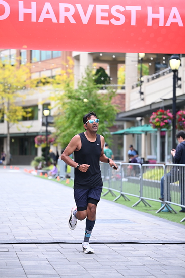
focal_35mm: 93
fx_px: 716
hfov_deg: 14.7
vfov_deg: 21.9
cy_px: 139
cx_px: 92
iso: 640
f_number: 2.8
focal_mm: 93
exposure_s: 1/1600
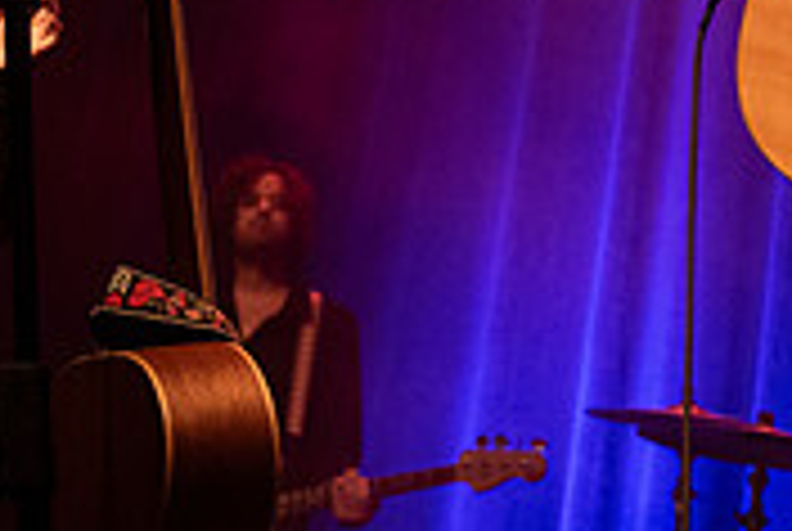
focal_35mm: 125
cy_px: -241
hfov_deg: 16.2
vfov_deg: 10.7
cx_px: 706
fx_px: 2755
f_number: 3.2
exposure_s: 1/160
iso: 2500
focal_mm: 38
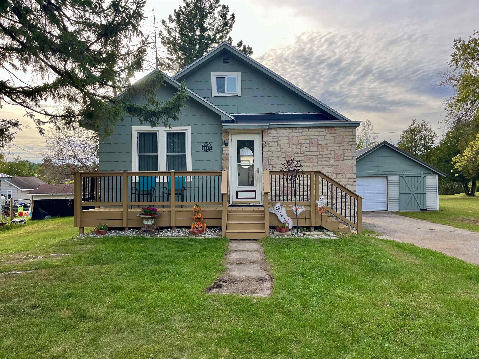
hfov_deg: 67.3
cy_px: 180
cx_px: 240
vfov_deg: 53.1
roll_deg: +0.7
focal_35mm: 26
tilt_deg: +0.1
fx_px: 360
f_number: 1.6
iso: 50
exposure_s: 1/701
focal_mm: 5.1
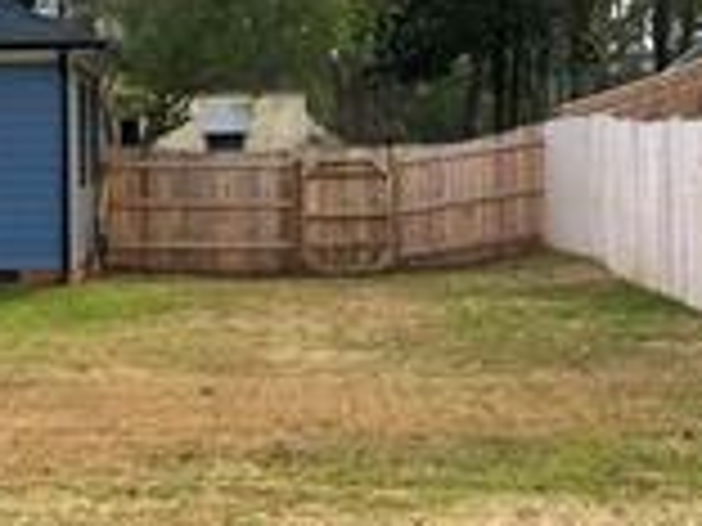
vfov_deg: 12.9
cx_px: -166
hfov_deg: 16.3
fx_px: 2332
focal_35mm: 115
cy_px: 270
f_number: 1.8
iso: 20
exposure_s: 1/539
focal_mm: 4
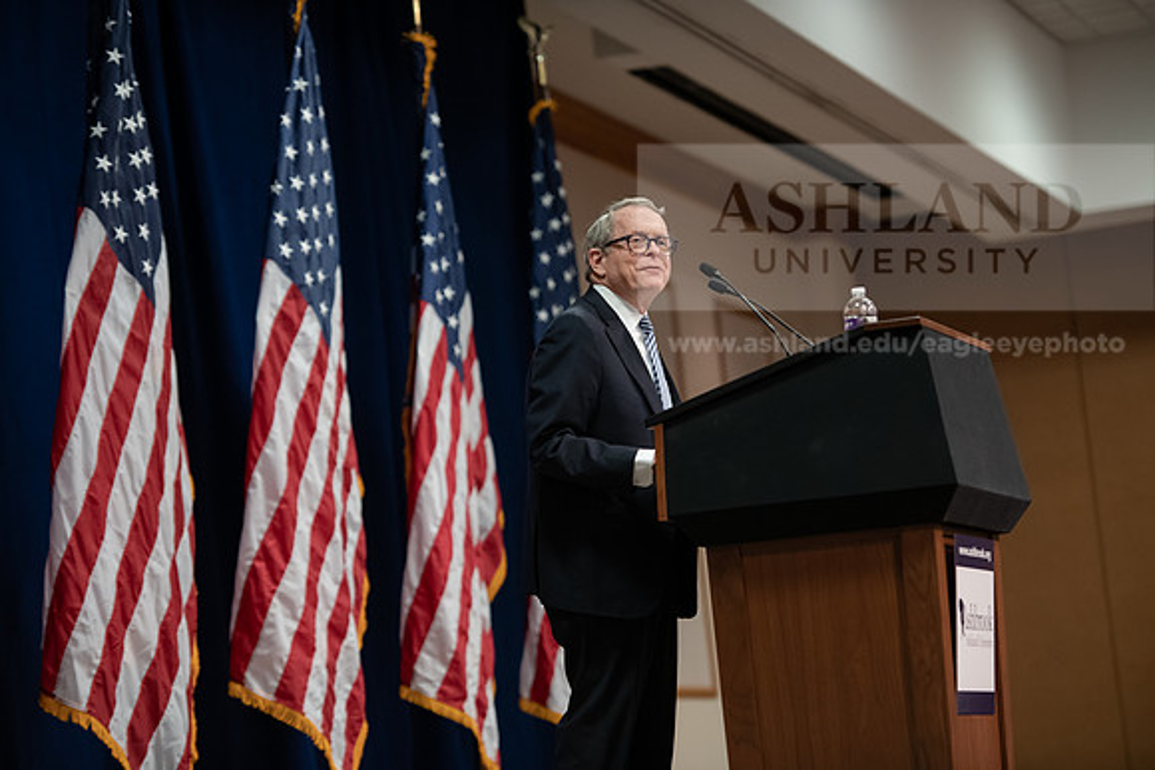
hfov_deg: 16.4
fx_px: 4011
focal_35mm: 125
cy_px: 385
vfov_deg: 11.0
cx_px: 578
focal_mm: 125
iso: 2000
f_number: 2.8
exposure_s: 1/200
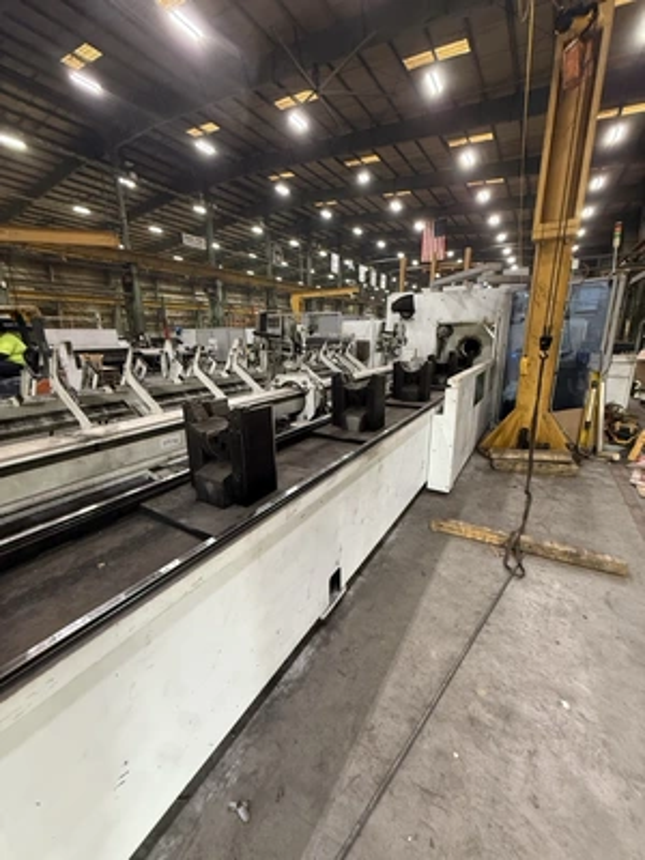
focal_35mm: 14
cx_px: 322
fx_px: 348
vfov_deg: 102.1
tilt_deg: -14.5
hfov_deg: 85.7
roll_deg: +0.5
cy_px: 430
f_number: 2.2
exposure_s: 1/60
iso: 400
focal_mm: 2.22
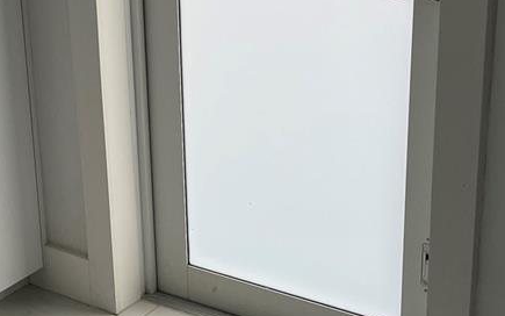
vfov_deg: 17.2
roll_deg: +2.4
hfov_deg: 26.9
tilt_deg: -20.9
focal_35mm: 76
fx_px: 1046
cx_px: 147
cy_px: 136
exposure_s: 1/169
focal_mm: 5.1
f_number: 1.6
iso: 40
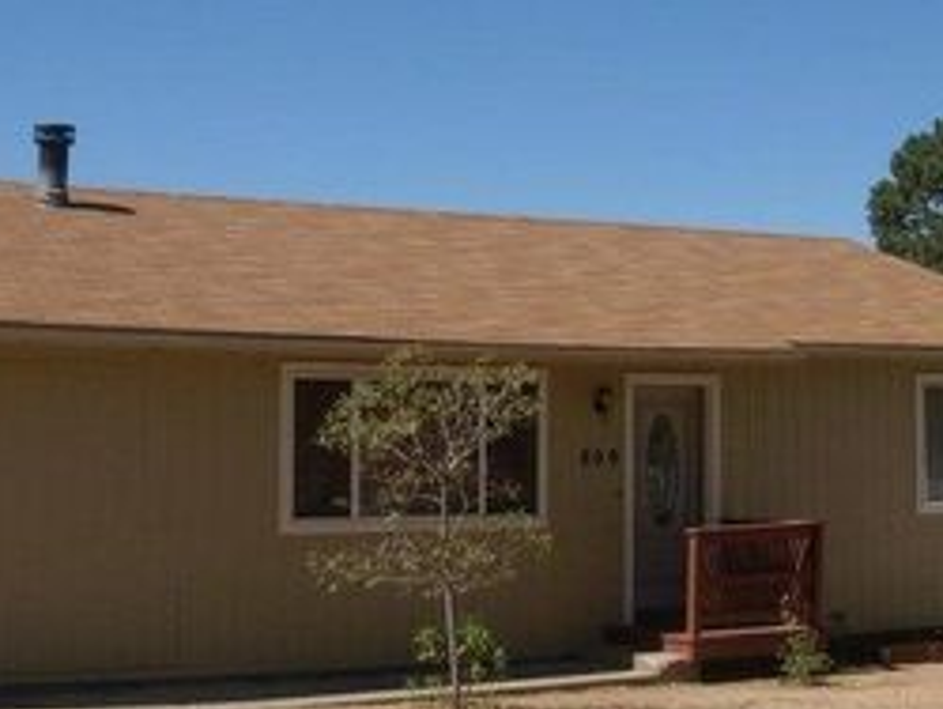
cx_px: 324
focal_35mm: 76
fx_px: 2072
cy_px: 160
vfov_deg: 19.3
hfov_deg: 25.5
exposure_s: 1/575
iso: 79
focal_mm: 6.3
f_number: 4.9
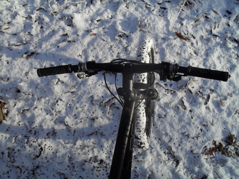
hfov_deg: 52.6
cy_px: 90
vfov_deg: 40.7
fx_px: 242
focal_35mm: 35
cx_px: 120
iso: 100
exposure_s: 1/125
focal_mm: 6.3
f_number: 8.4
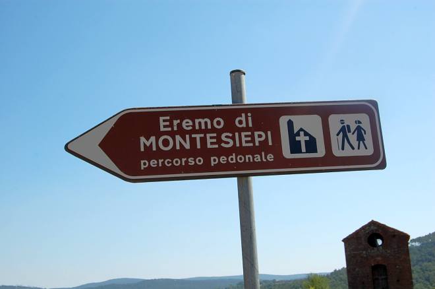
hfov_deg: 41.2
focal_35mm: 48
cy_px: 144
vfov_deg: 28.0
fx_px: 579
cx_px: 218
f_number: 10
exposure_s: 1/320
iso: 200
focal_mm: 32
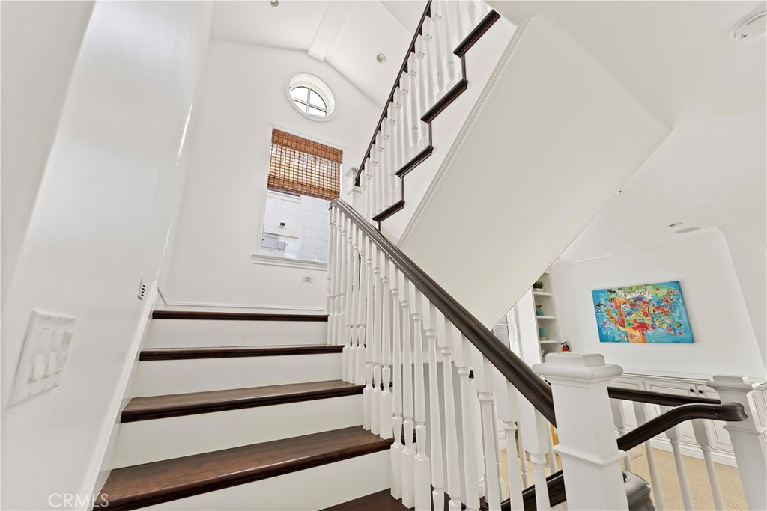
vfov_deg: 81.2
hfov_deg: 104.2
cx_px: 384
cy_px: 256
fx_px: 298
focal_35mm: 14
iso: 100
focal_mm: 14
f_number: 7.1
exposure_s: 1/2.5
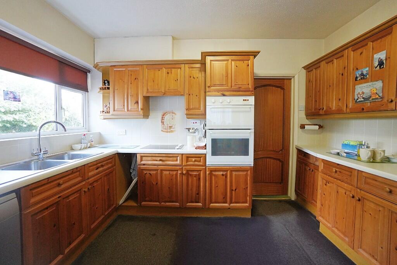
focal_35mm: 15
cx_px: 198
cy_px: 132
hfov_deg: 100.4
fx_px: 165
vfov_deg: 77.3
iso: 3200
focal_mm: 10
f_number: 4
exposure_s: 1/160
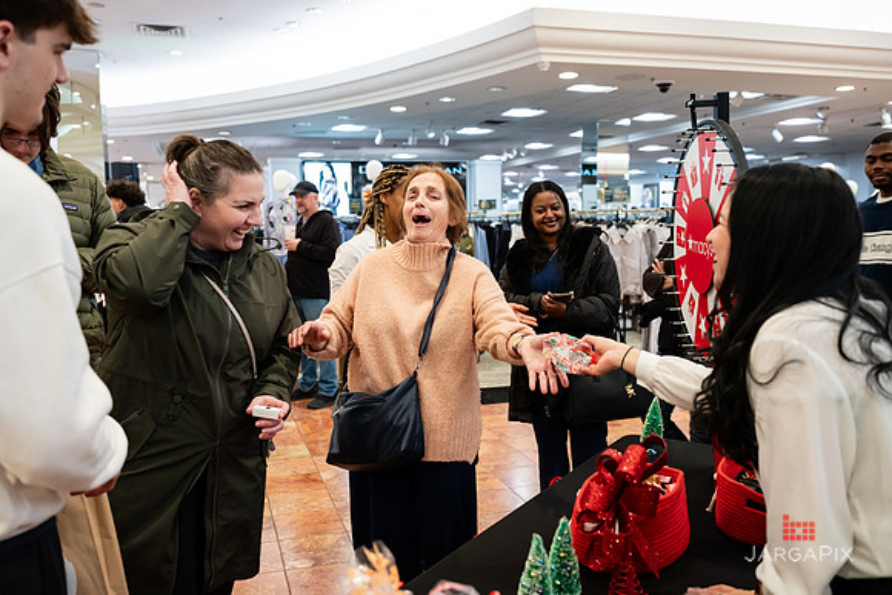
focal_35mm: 31
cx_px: 446
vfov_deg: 42.4
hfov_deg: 60.3
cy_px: 298
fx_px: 768
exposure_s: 1/125
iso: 1000
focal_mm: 30
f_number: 3.2
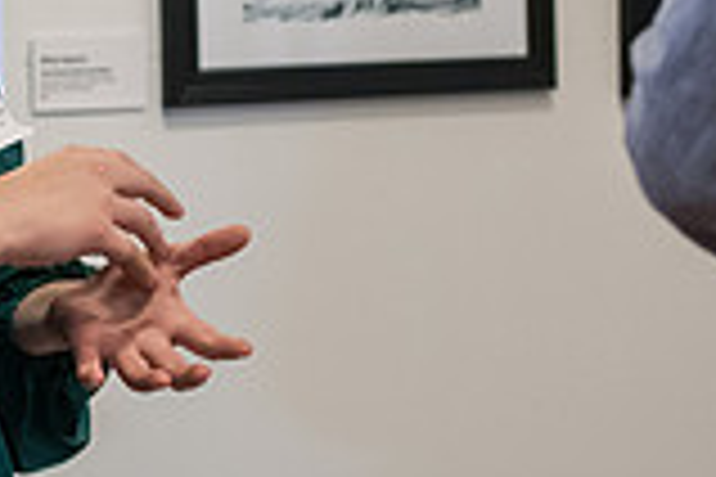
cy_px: -142
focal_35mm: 255
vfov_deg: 5.4
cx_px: -72
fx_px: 5071
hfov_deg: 8.0
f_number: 3.2
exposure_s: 1/200
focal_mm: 70
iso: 2500
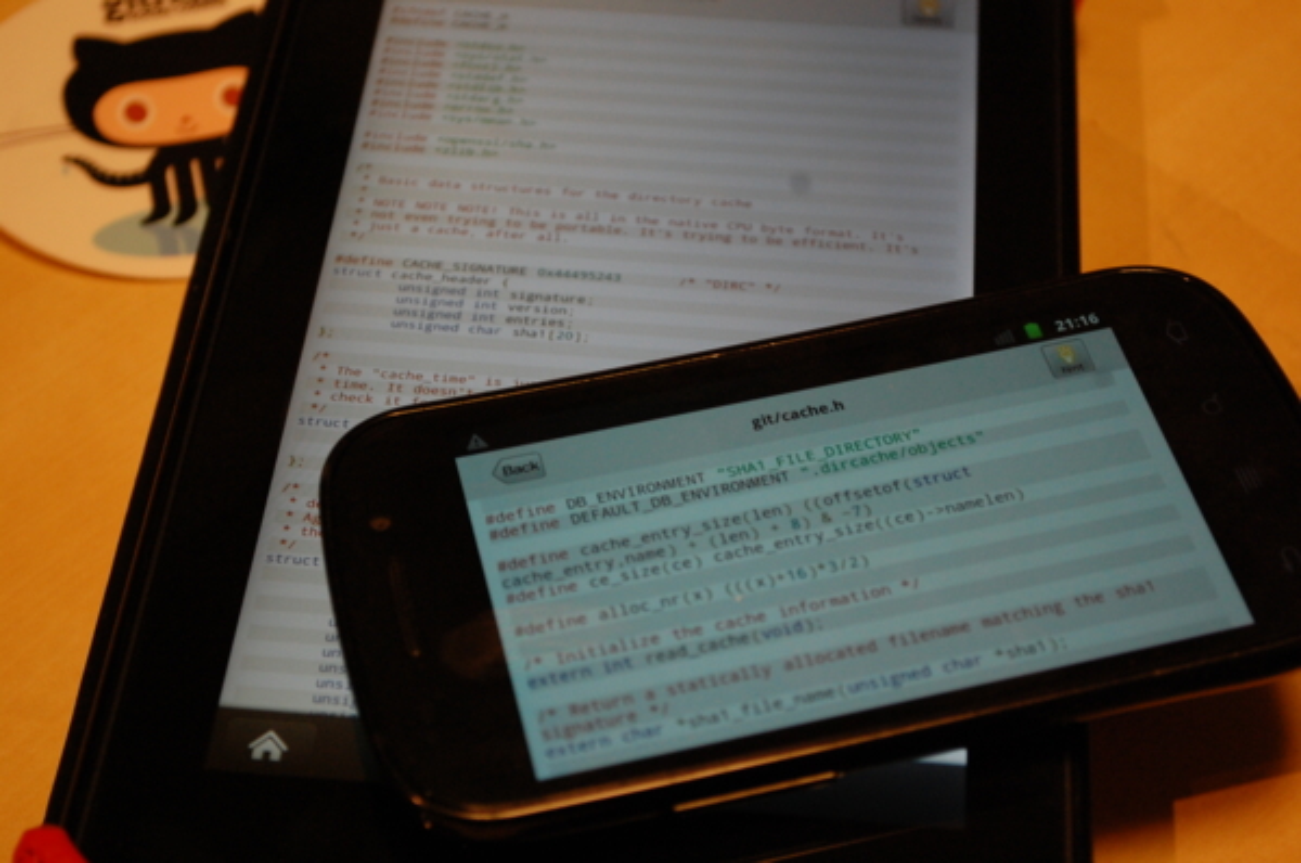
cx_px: 650
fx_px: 2598
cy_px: 432
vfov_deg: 18.9
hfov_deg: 28.1
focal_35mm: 72
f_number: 5.6
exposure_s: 1/40
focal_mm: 48
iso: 800
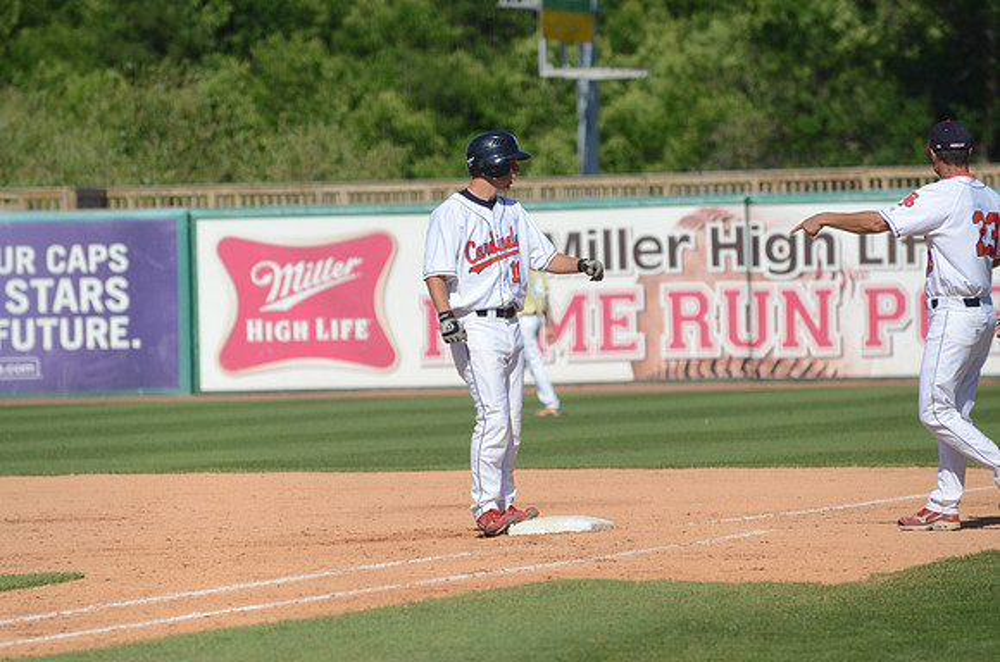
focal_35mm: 345
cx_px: 500
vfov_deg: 4.0
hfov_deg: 6.0
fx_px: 9562
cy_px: 331
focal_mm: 230
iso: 1000
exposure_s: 1/8000
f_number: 5.3
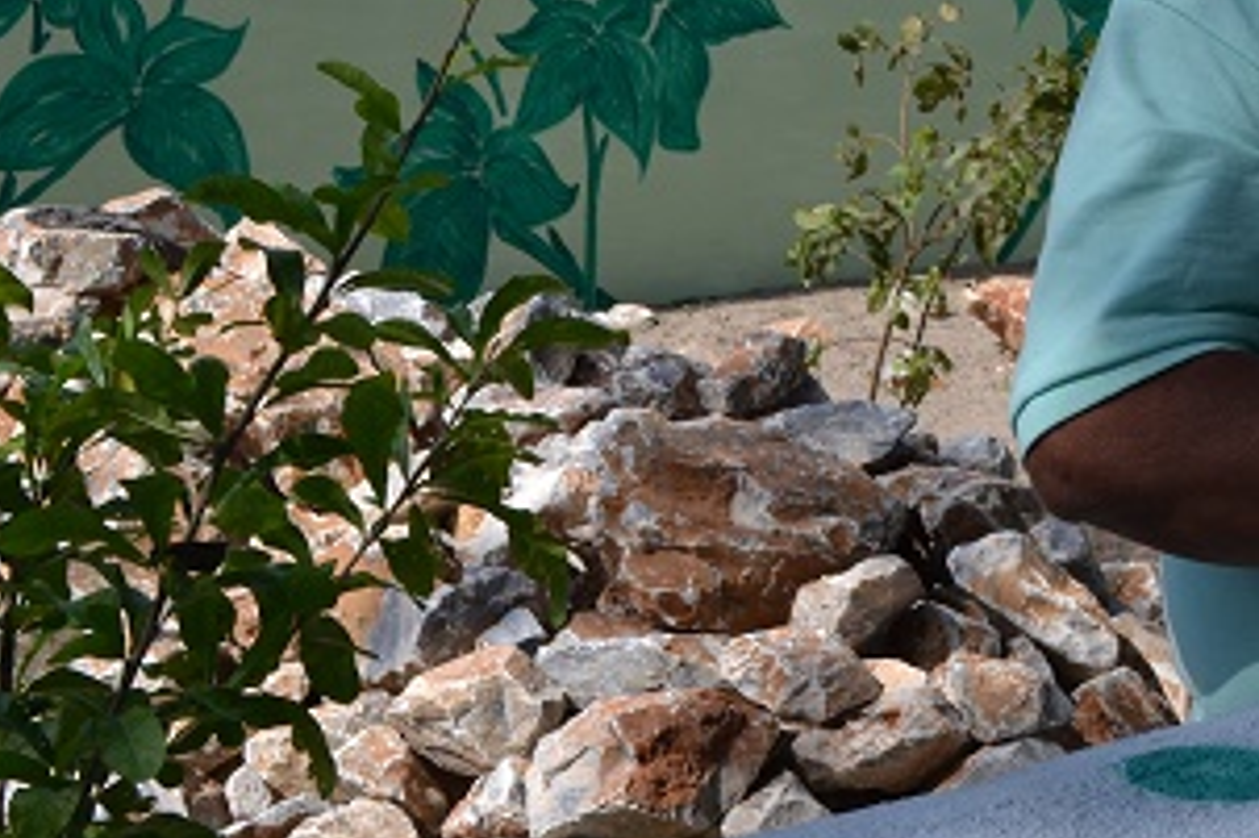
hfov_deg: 20.5
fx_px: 3320
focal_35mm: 95
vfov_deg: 13.9
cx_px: 1355
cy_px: -196
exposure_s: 1/200
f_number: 7.1
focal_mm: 22
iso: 100
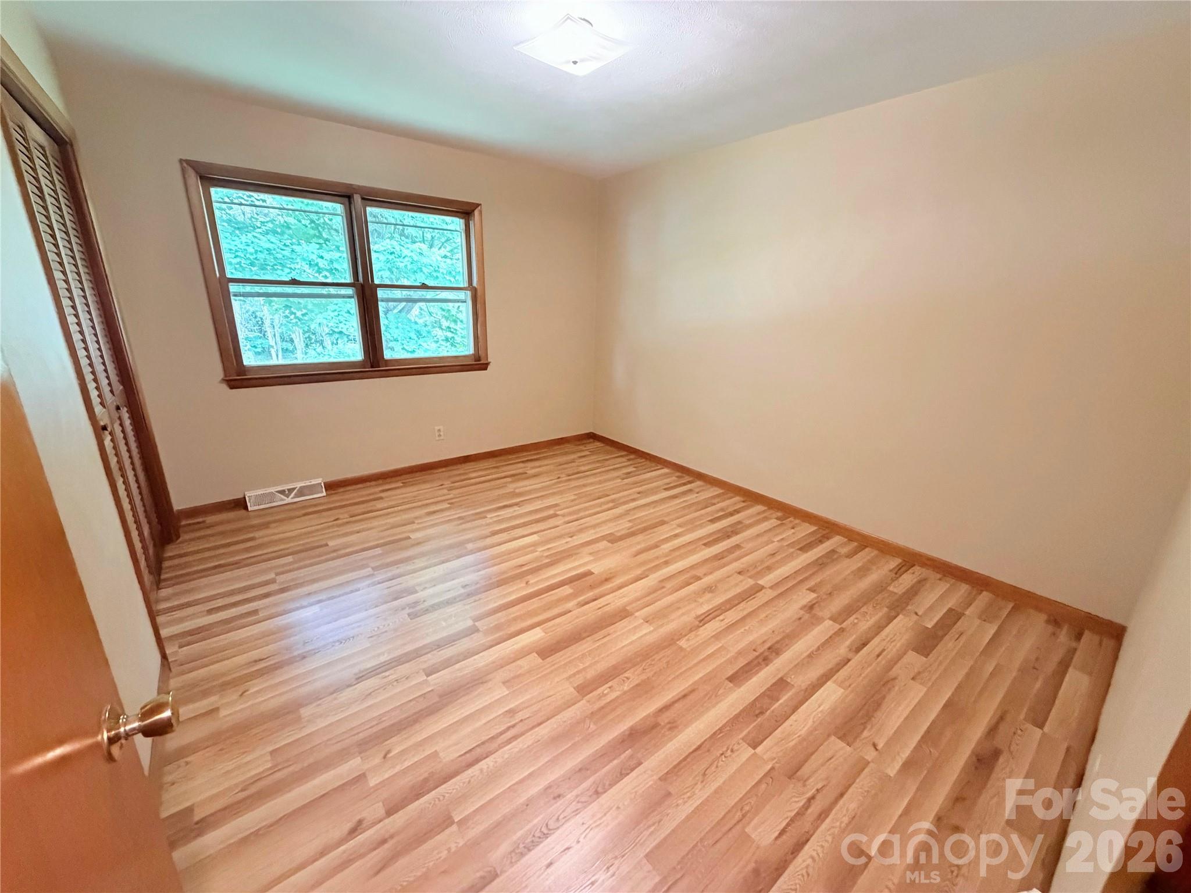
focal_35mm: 14
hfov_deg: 102.1
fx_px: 482
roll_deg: -1.1
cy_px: 446
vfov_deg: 85.7
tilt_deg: -17.8
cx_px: 596
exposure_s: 1/60
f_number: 2.2
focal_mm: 2.22
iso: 640
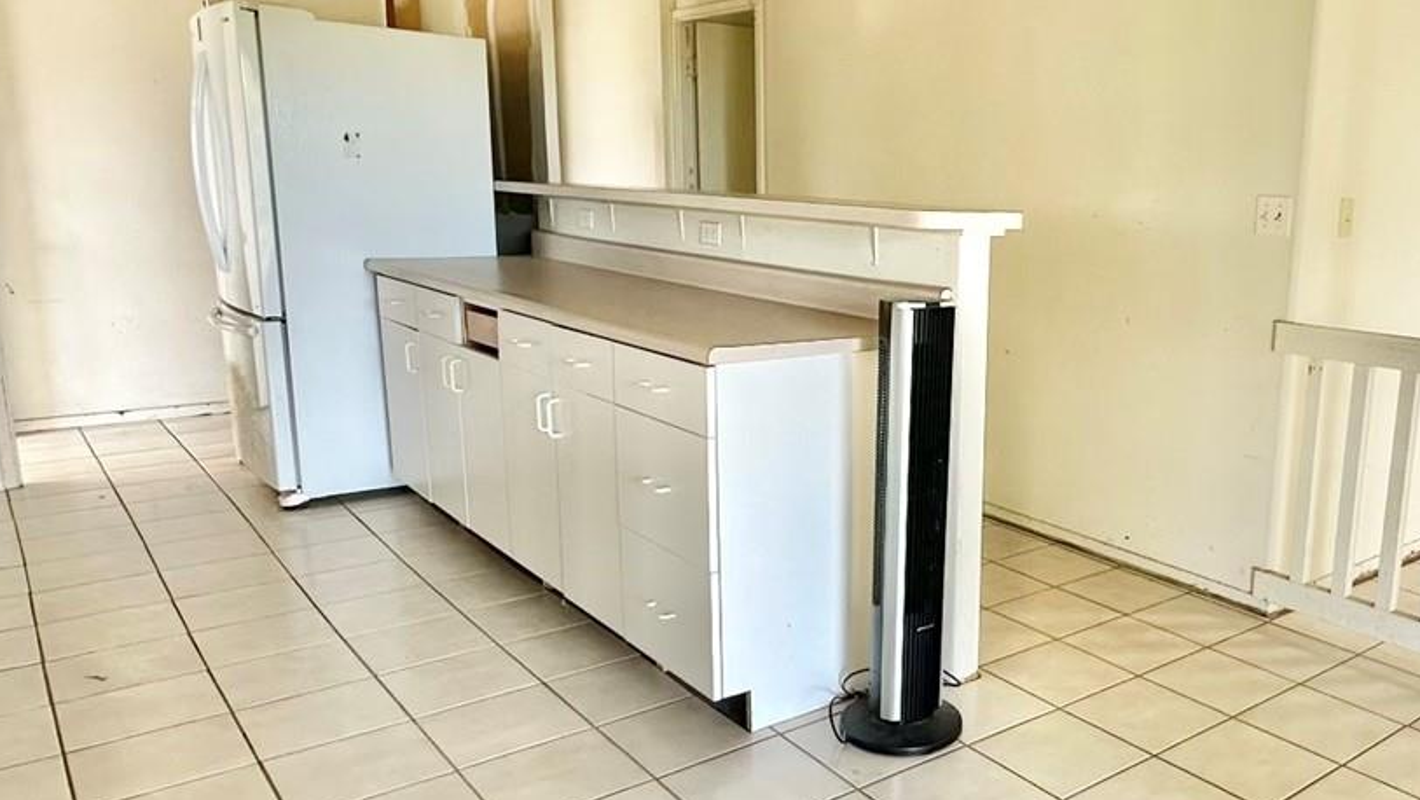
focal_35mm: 30
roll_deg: -2.3
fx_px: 1130
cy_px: 431
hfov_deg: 61.8
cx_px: 1006
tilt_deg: -11.8
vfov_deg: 39.0
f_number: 2.2
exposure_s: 1/99
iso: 160
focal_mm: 2.22
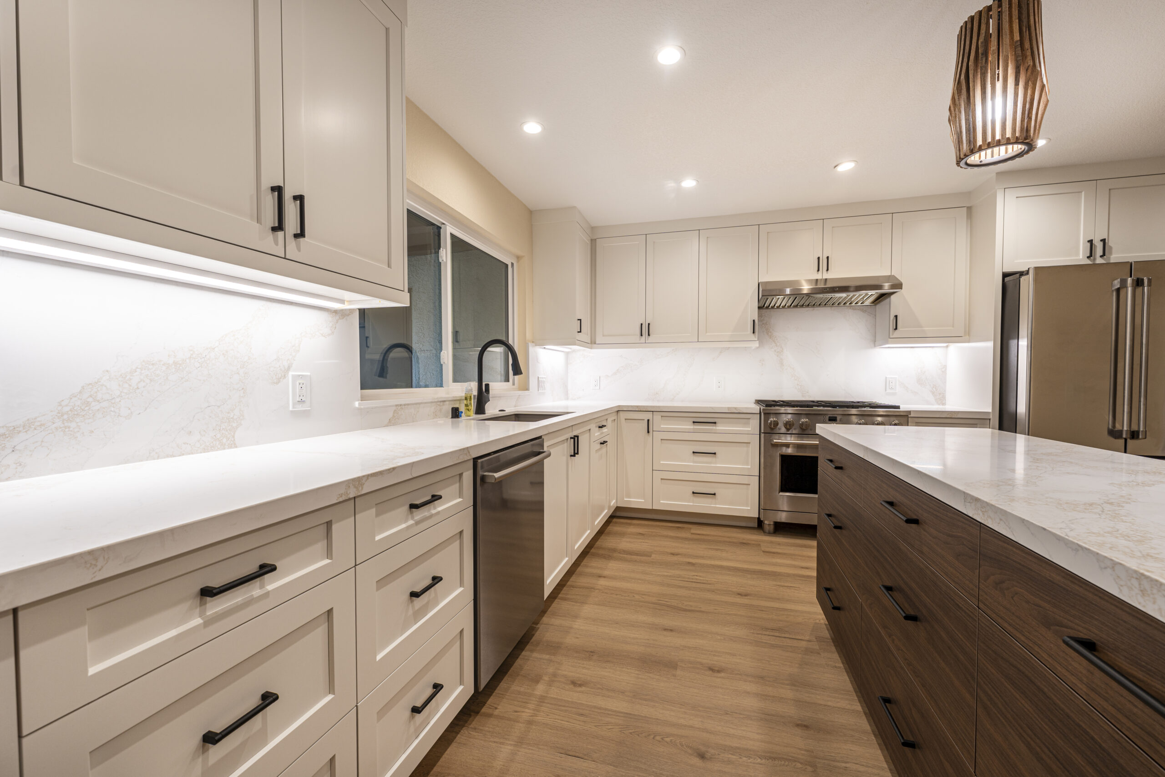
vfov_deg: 81.2
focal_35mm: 14
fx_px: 453
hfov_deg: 104.3
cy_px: 388
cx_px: 582
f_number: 8
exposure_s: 1/6
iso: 100
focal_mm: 14
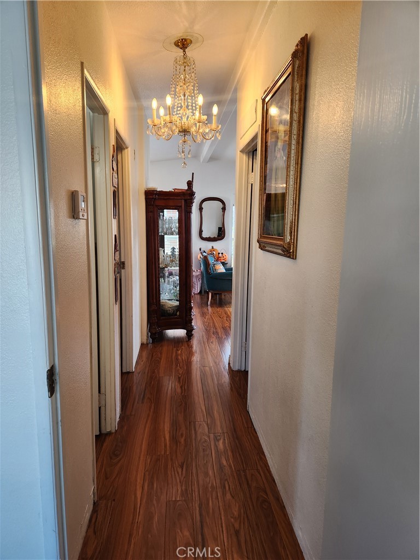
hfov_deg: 58.9
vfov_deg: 73.9
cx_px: 210
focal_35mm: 23
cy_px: 280
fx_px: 372
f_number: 1.8
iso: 100
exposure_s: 1/120
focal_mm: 5.4
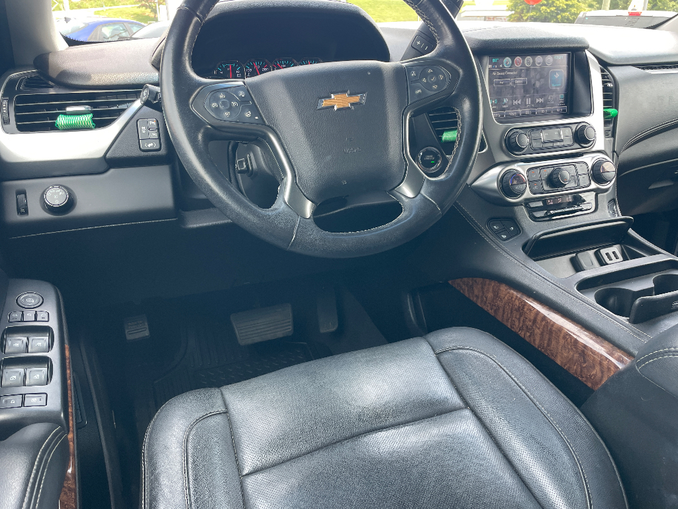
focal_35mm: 26
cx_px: 339
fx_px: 509
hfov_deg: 67.3
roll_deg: +0.6
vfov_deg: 53.1
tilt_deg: -23.7
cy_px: 254
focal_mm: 4.2
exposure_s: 1/121
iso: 50
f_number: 1.6
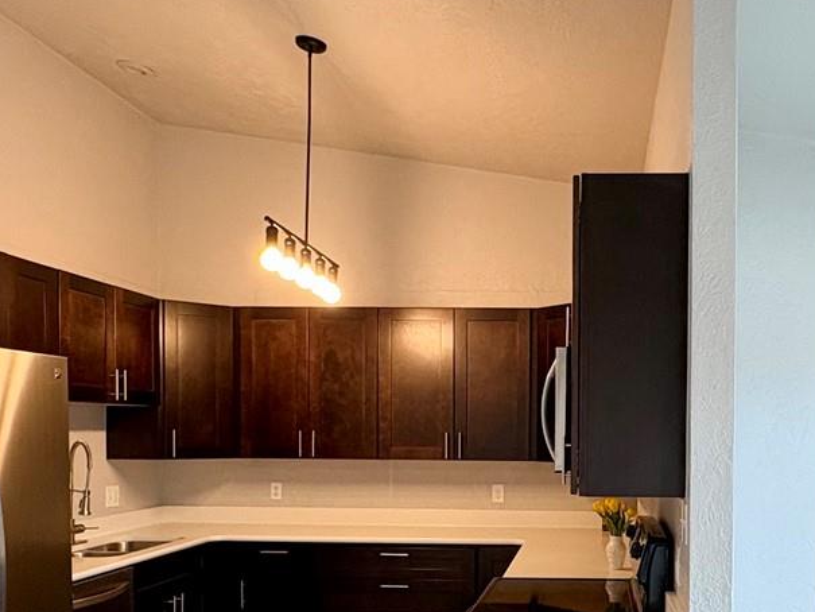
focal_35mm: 37
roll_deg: -0.3
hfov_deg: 48.9
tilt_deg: -0.7
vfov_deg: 37.8
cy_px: 454
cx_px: 571
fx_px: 871
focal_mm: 2.22
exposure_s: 1/60
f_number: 2.2
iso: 320
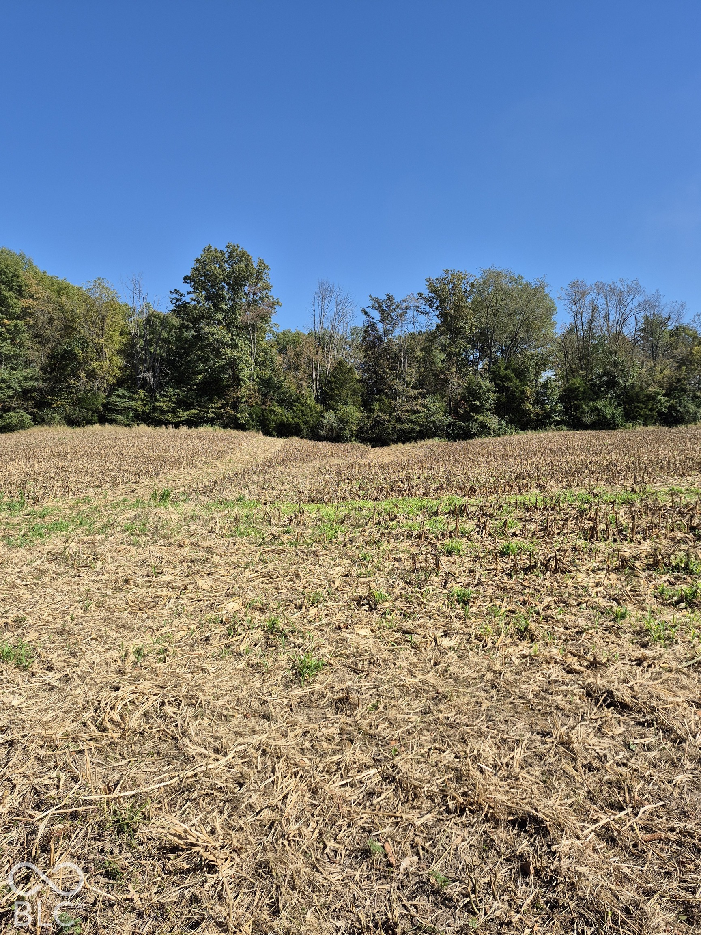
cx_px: 350
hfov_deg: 58.9
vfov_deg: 73.9
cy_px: 468
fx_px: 621
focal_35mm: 23
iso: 25
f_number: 1.8
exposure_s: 1/1604
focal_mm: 5.4
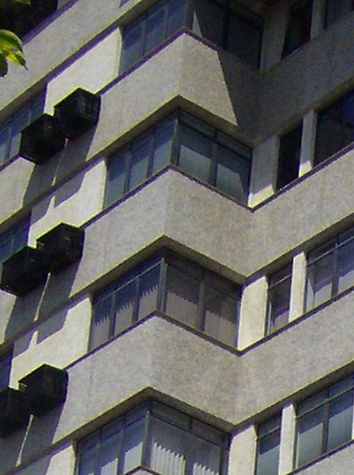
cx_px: 483
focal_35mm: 165
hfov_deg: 8.8
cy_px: 799
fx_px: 2258
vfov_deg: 11.3
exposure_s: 1/988
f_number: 4.7
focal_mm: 6
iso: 100
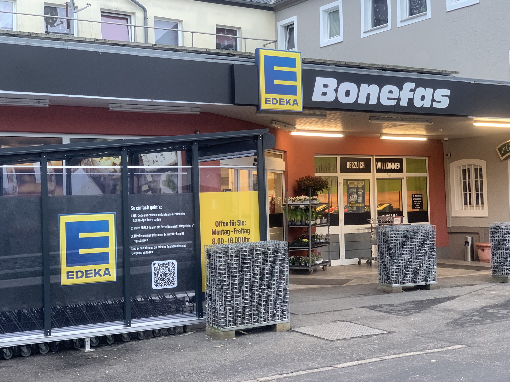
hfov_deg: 36.2
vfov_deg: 27.5
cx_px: 256
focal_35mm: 53
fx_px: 781
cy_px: 188
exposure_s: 1/66
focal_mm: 6
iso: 125
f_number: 2.4
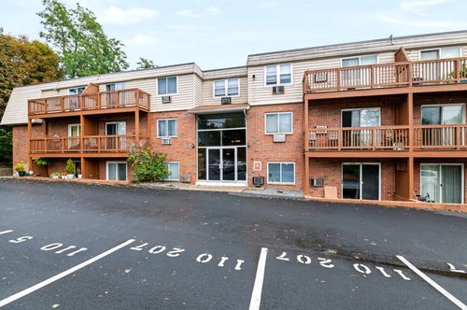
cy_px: 155
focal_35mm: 15
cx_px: 234
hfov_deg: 100.5
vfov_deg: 77.2
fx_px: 194
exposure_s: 1/160
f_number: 5.6
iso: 200
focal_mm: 15
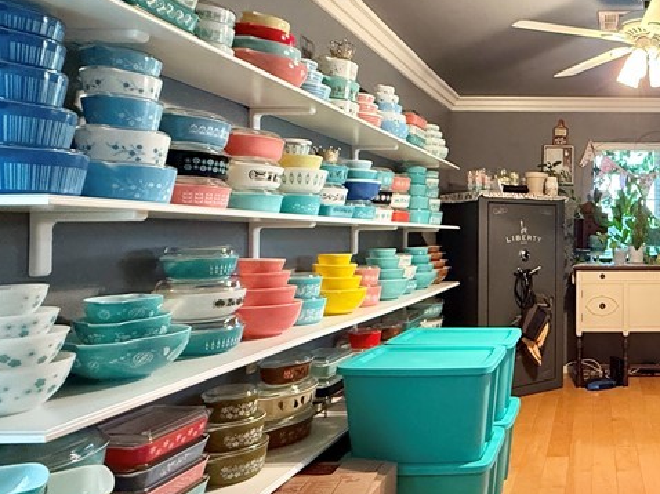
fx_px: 572
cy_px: 224
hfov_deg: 51.4
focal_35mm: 30
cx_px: 619
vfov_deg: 46.7
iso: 640
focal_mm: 2.22
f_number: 2.2
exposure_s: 1/60
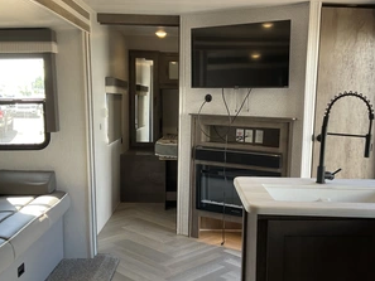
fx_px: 423
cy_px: 149
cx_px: 206
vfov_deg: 36.8
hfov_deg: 47.8
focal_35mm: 39
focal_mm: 3
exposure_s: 1/122
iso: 50
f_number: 1.8
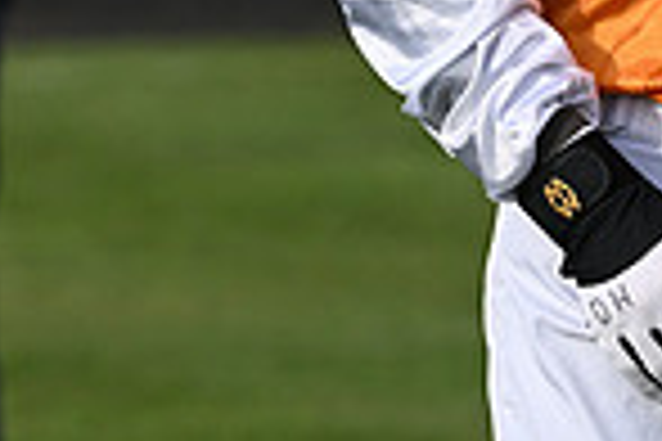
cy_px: -398
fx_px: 14489
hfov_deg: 2.6
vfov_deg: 1.7
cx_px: 1126
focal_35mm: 788
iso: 1000
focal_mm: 200
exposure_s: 1/3200
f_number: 5.6
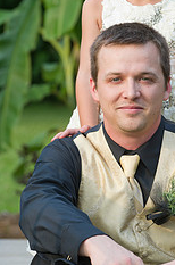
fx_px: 2413
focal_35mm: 329
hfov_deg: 4.2
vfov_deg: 6.3
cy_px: 143
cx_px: 122
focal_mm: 170
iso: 800
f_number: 5.6
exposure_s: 1/200
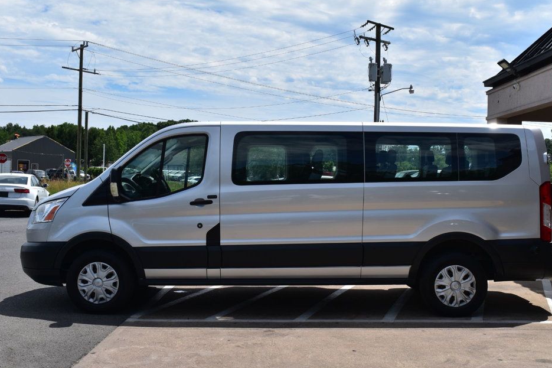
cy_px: 180
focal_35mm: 46
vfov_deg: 29.2
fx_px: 705
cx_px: 290
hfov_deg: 42.7
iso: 200
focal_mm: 28
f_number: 11
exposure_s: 1/500
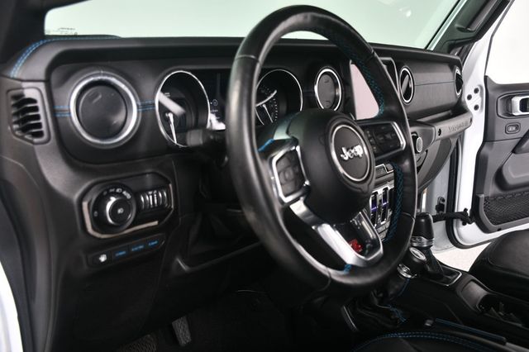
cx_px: 264
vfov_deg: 39.9
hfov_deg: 57.2
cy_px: 176
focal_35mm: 33
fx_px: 485
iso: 100
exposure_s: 1/160
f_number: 3.5
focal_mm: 22
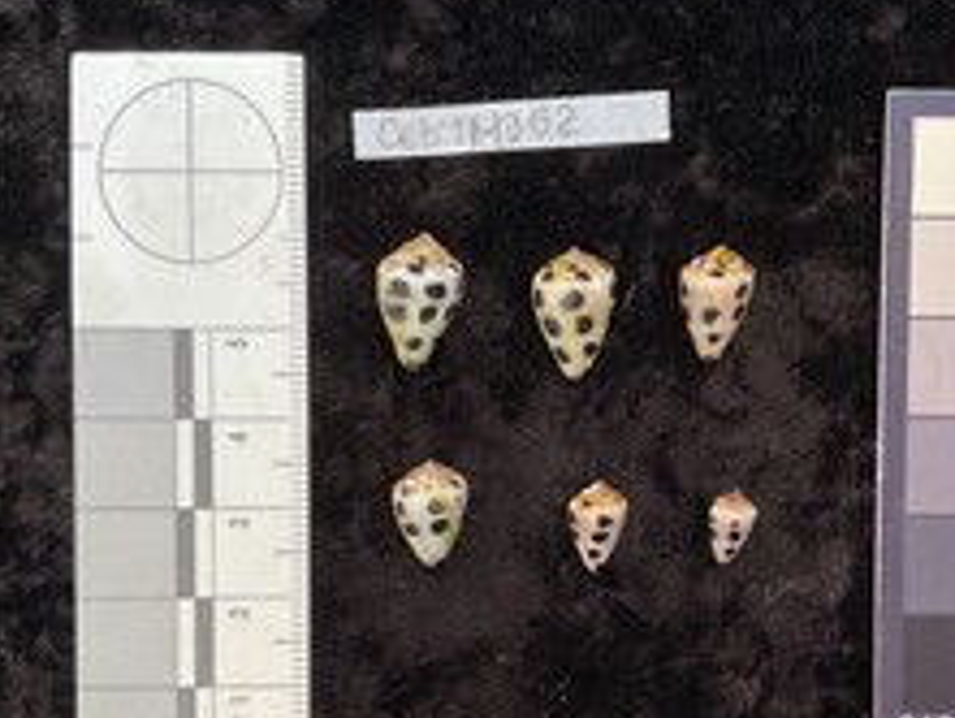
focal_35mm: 46
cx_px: 609
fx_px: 1270
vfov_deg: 31.2
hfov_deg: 40.9
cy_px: 508
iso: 64
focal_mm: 3
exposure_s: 1/50
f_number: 1.8
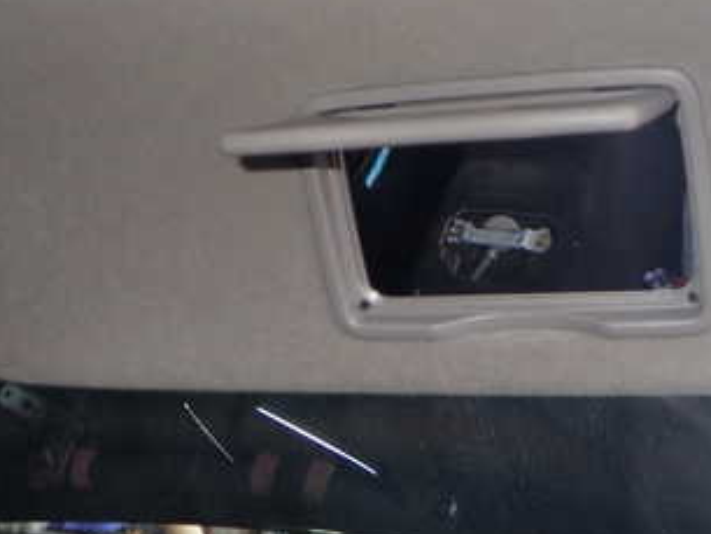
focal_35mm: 59
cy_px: 159
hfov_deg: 32.6
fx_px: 1212
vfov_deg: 24.7
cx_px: 429
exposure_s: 1/30
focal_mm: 5.4
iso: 200
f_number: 6.3
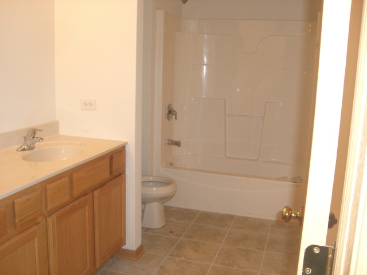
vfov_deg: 37.7
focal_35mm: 38
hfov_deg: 49.0
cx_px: 184
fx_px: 403
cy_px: 138
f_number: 2.7
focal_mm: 6.2
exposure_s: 1/60
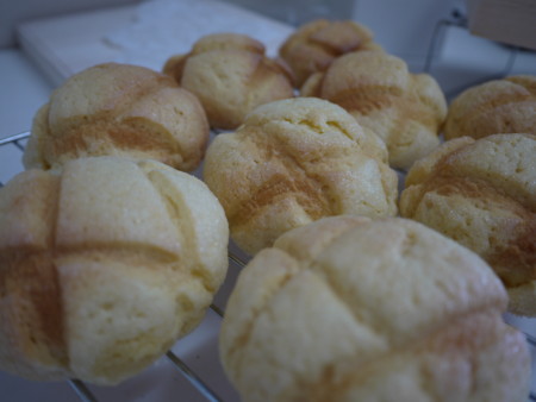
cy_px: 201
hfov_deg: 63.4
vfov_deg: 49.8
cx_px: 268
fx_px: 434
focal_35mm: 28
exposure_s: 1/60
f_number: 2.5
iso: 125
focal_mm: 14
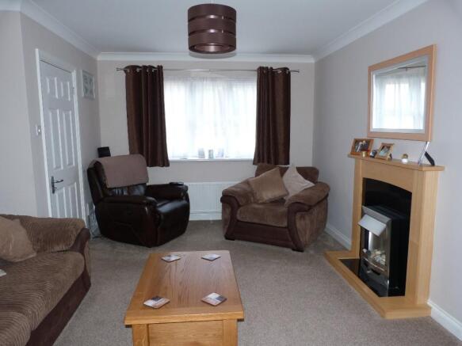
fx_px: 334
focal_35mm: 25
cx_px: 231
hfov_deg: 69.4
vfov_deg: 54.9
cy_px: 173
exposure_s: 1/60
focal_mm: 4.5
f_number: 2.8
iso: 80
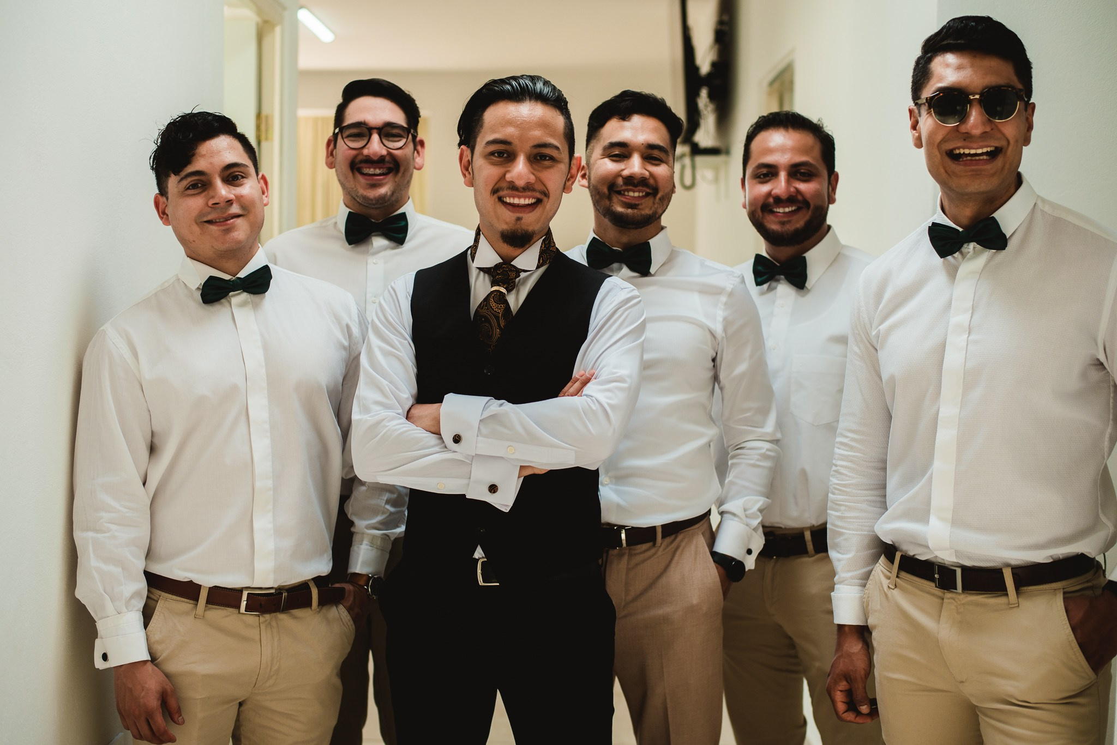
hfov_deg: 39.6
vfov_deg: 27.0
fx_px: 1552
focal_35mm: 50
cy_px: 372
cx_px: 558
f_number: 2.2
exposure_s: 1/250
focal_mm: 50
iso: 250
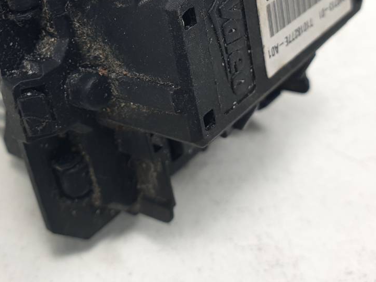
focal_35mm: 52
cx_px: 124
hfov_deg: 36.4
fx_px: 565
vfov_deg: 27.0
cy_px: 26
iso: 50
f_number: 2.4
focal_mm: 4.3
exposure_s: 1/183
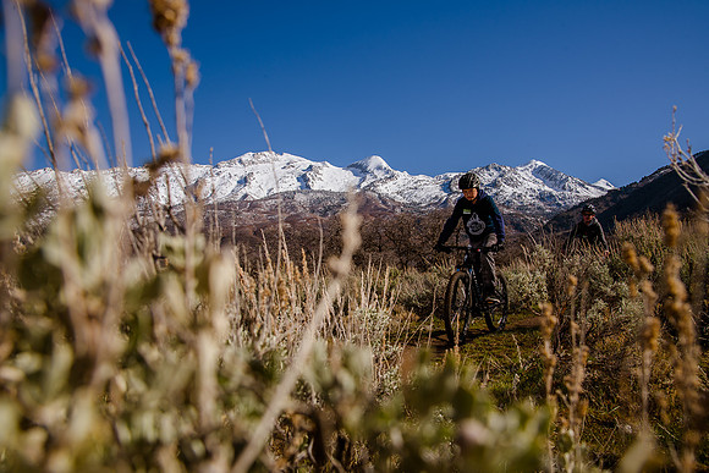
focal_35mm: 31
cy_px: 236
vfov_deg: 42.3
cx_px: 354
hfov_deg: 60.3
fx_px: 611
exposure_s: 1/500
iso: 200
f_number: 10
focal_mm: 31
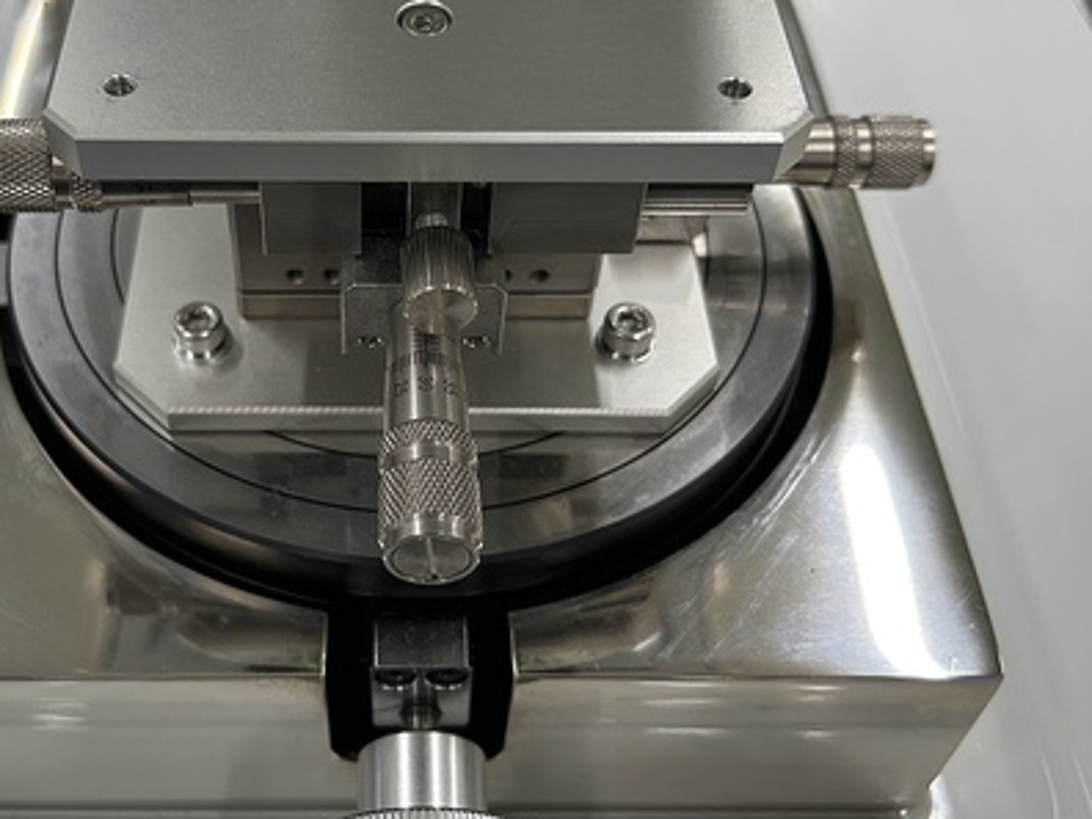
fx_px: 1325
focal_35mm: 42
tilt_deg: -47.9
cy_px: 279
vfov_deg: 34.1
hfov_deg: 44.1
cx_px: 364
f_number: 1.5
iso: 40
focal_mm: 5.7
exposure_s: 1/100
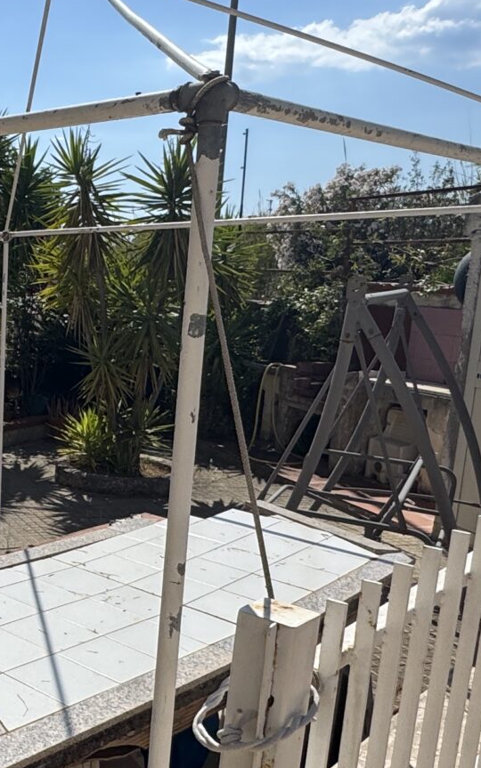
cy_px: 443
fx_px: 922
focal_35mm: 44
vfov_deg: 45.1
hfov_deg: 25.2
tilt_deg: -11.8
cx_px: -150
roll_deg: -0.1
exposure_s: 1/3546
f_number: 2.2
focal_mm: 2.22
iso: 50
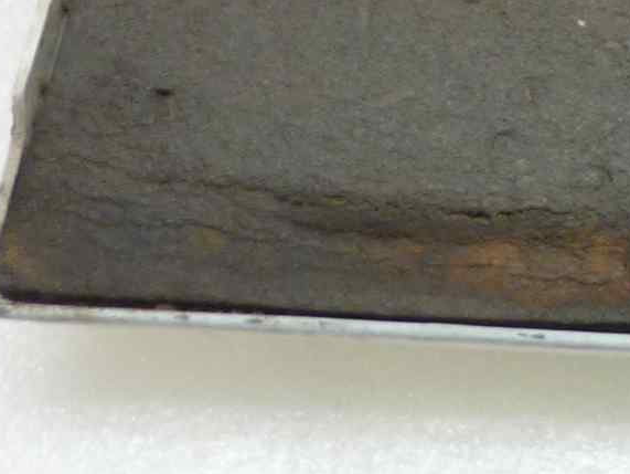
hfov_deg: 16.4
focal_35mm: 112
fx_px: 2040
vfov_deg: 12.5
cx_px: 856
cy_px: -249
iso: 80
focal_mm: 4.1
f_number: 3.3
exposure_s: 1/10
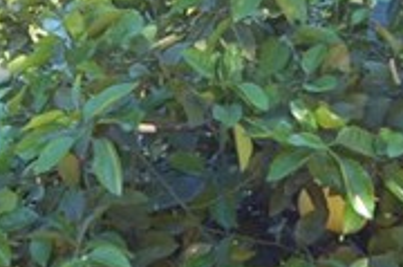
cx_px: 273
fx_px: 3629
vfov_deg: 4.2
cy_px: 381
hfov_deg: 6.4
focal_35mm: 325
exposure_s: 1/100
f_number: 5
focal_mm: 38
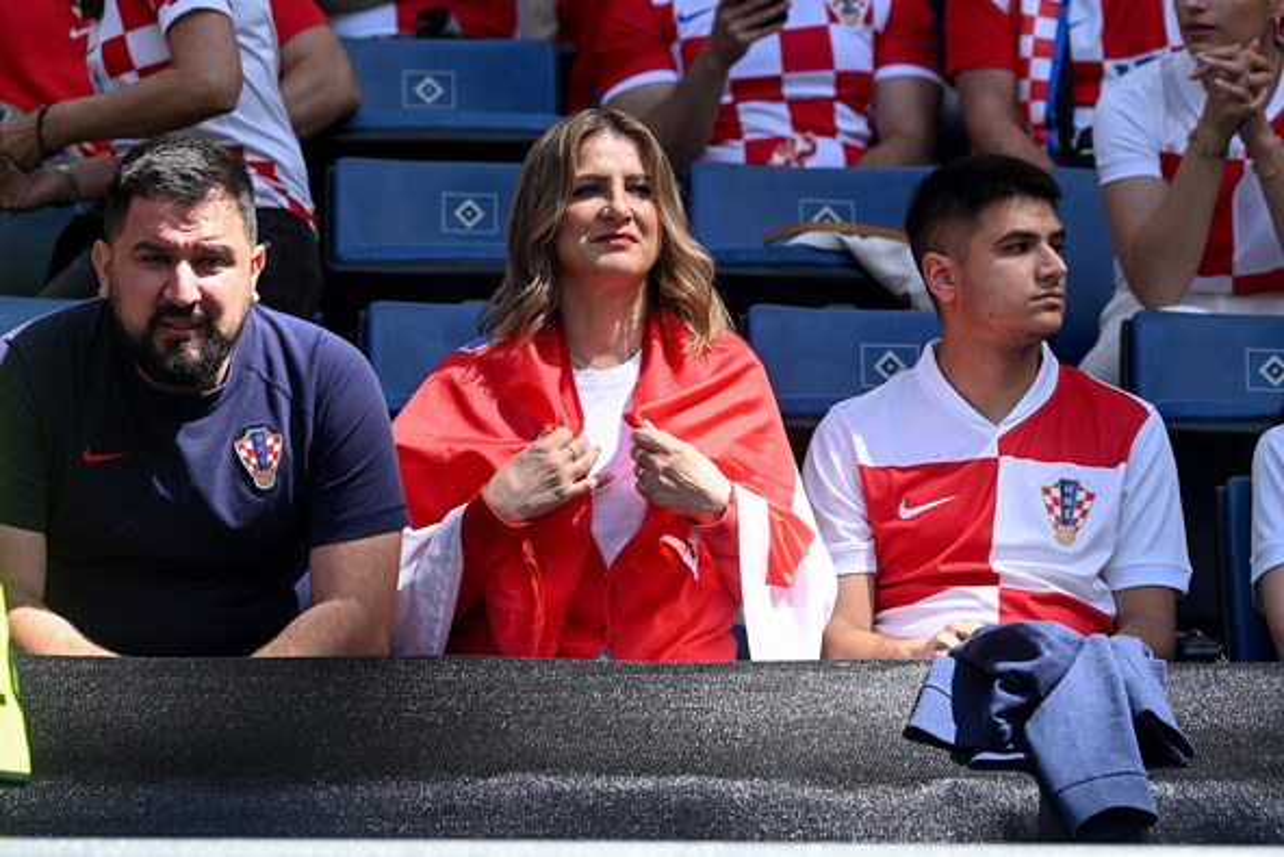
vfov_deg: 9.2
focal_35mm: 150
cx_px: 642
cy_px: 428
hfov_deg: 13.7
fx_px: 5351
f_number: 4
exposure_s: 1/2000
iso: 500
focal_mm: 150
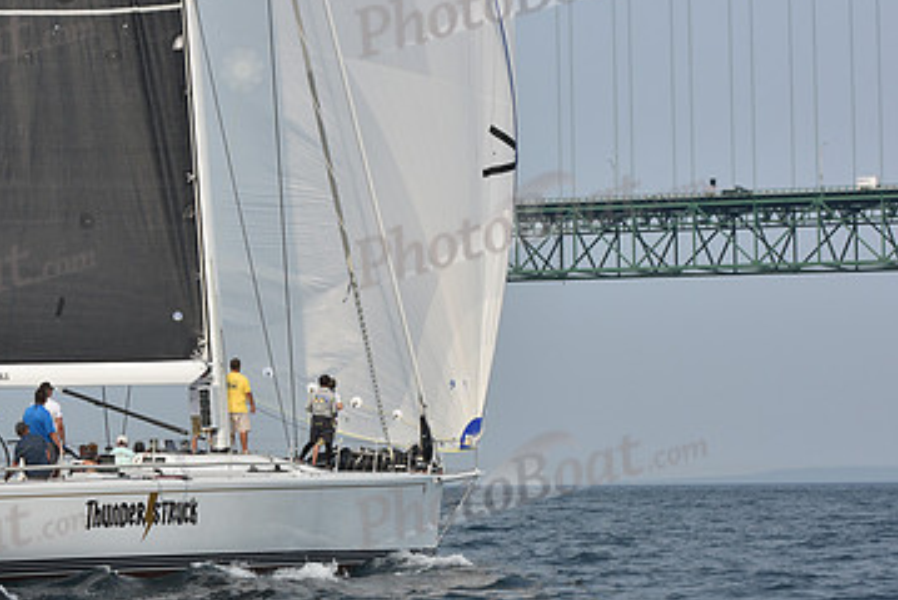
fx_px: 2821
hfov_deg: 18.0
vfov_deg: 12.1
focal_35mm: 113
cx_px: 228
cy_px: 389
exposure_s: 1/1250
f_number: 7.1
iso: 250
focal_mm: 70
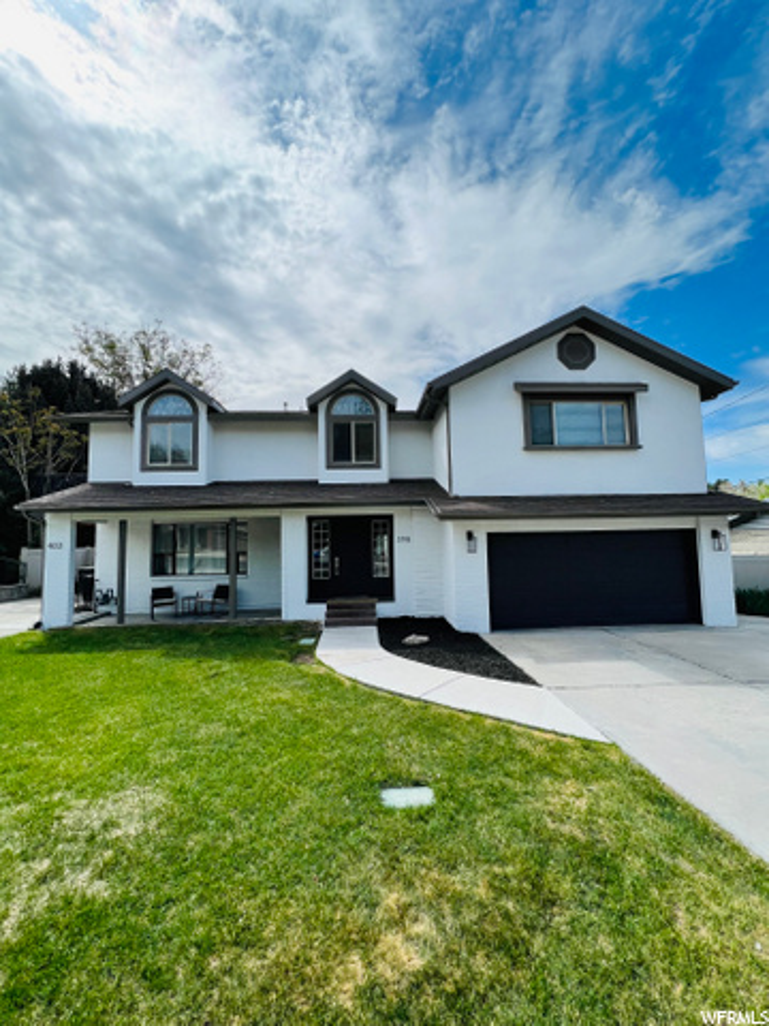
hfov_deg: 89.9
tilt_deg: +5.1
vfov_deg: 106.2
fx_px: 385
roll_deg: +0.6
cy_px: 513
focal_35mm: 13
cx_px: 384
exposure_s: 1/2481
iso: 32
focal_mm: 1.57
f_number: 1.8
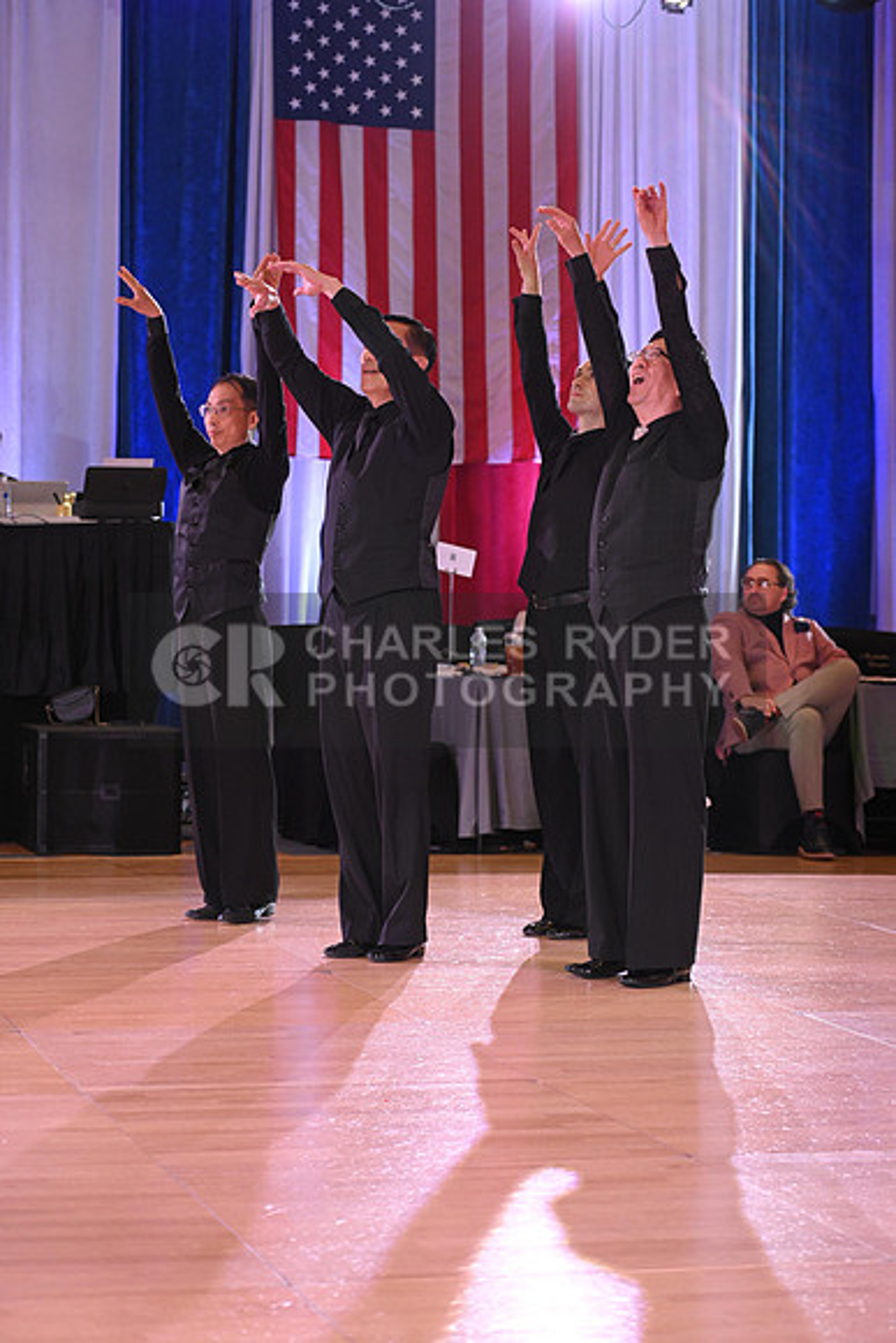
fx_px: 3209
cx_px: 448
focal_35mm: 86
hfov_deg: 15.9
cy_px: 672
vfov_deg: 23.6
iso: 1600
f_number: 4.5
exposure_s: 1/250
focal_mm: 86
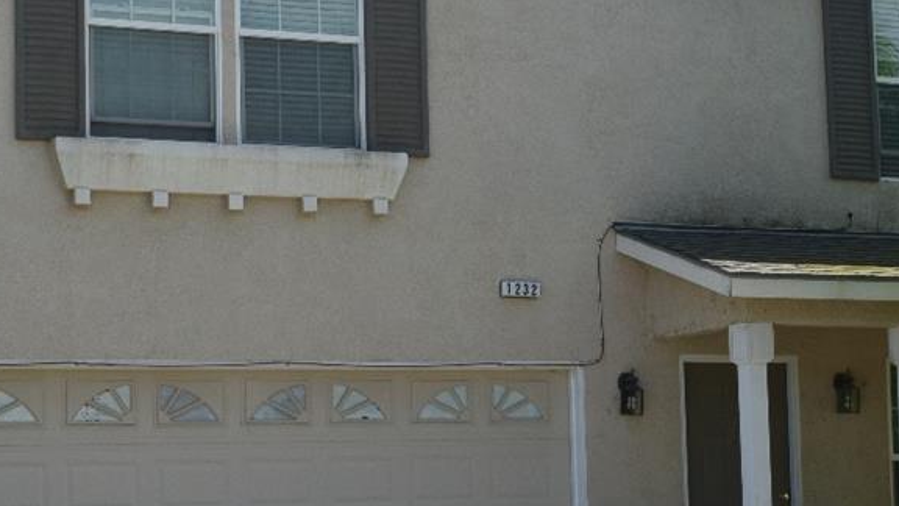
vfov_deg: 13.4
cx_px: 476
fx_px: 2145
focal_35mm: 90
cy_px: 353
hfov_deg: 23.7
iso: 400
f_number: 11
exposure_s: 1/500
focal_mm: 22
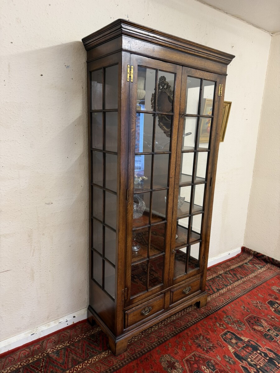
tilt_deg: -12.9
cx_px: 140
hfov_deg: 56.8
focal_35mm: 24
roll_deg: -2.2
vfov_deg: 71.6
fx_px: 259
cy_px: 186
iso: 160
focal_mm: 6.76
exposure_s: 1/50
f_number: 1.78
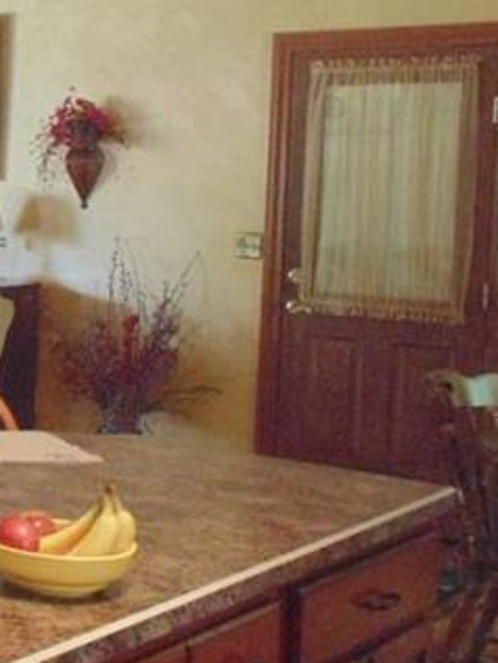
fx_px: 1361
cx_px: -406
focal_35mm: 71
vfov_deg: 27.3
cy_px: 251
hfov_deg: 17.0
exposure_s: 1/20
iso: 500
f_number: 3.1
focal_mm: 4
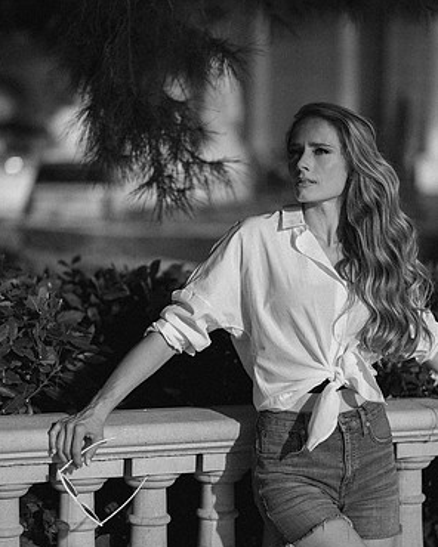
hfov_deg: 15.9
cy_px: 308
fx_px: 1572
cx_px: 219
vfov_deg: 19.8
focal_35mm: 97
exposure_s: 1/6400
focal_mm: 85
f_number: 1.8
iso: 200
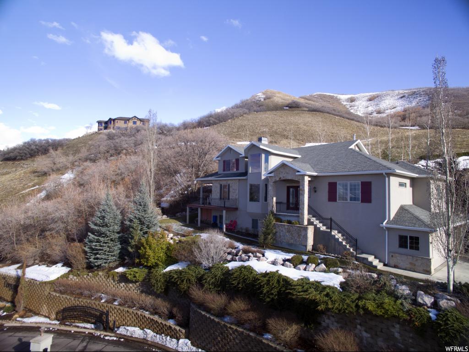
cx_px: 234
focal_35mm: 20
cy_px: 176
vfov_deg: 66.0
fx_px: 271
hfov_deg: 81.7
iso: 160
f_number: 2.8
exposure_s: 1/100
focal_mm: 3.61
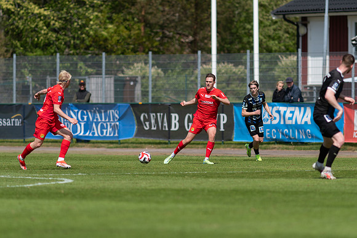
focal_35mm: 450
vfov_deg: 3.1
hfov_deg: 4.6
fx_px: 4463
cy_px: 119
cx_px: 178
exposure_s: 1/2000
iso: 100
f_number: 3.2
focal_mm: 300
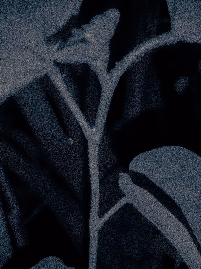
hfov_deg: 54.8
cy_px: 134
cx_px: 100
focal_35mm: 25
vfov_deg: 69.4
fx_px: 194
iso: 336
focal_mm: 5.43
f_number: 1.9
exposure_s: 1/35
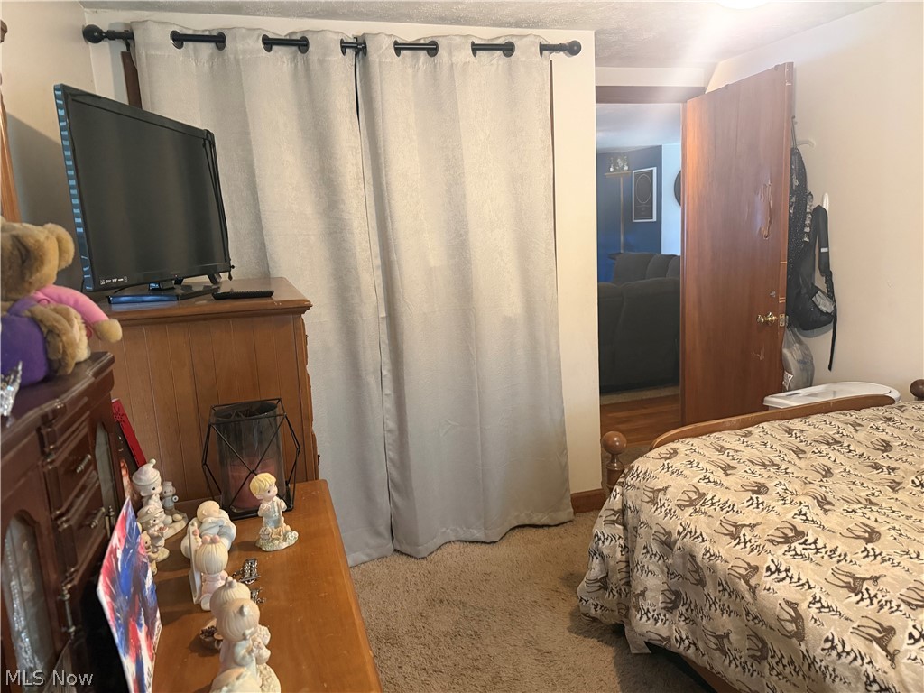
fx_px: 641
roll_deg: +3.9
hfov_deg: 71.6
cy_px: 346
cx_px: 462
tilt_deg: -10.7
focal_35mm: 24
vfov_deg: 56.8
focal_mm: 6.76
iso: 640
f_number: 1.78
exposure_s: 1/40
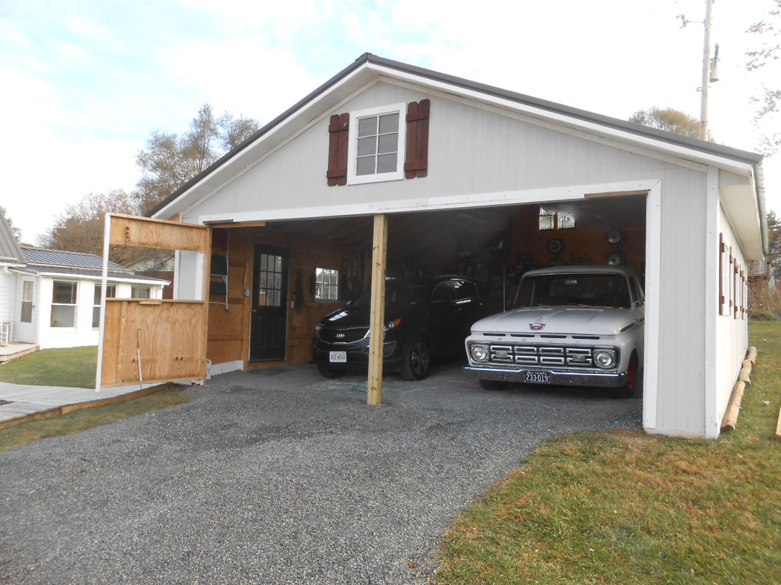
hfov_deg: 67.3
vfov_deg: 53.1
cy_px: 292
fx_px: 587
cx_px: 390
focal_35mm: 26
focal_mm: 4.6
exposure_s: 1/160
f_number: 3.5
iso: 80
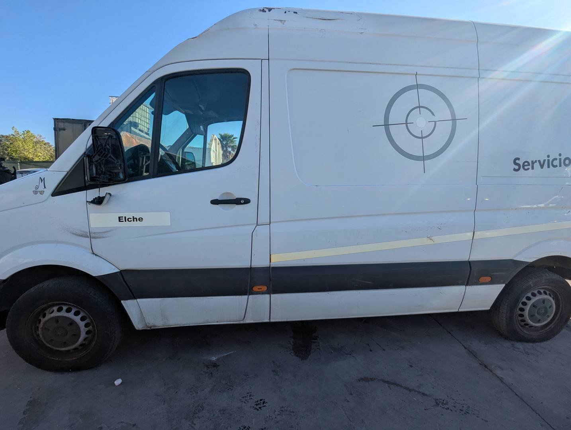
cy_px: 215
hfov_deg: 94.4
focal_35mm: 16
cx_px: 286
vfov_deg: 78.3
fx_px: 264
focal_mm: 2.35
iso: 49
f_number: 2.2
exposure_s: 1/1348
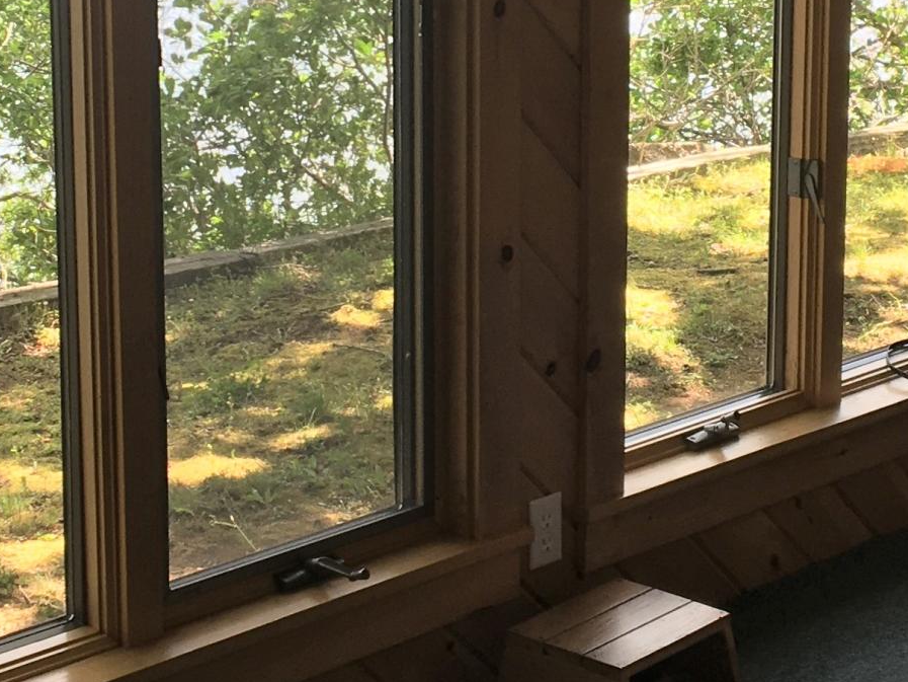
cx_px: 437
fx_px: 2545
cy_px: 75
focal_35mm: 97
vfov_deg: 15.1
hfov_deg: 20.2
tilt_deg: -10.3
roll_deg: +0.2
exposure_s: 1/120
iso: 25
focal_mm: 4.15
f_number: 2.2
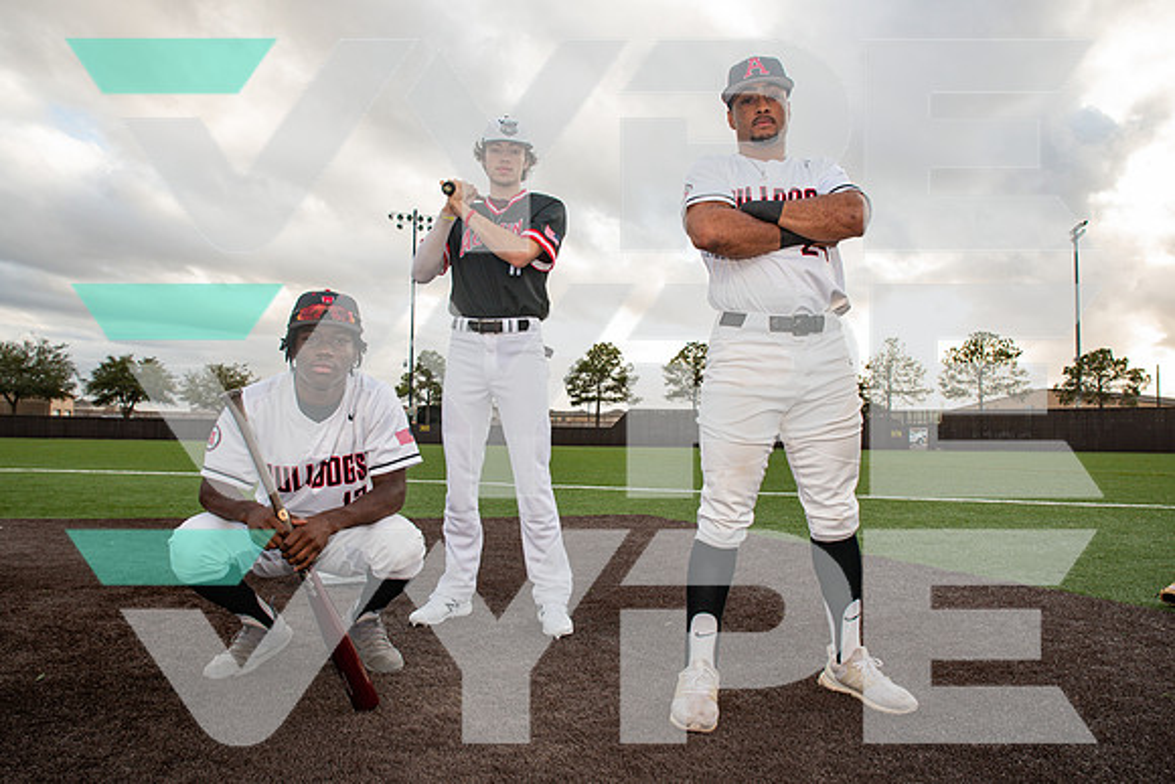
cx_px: 588
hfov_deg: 73.7
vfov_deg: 53.1
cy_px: 392
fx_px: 784
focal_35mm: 24
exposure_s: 1/400
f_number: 7.1
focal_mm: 24
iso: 400
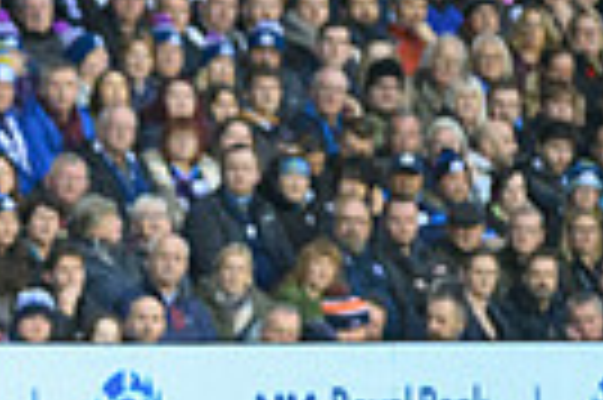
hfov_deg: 1.2
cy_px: 407
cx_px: -495
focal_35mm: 1737
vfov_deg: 0.8
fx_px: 29059
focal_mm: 400
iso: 5000
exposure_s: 1/800
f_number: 3.5
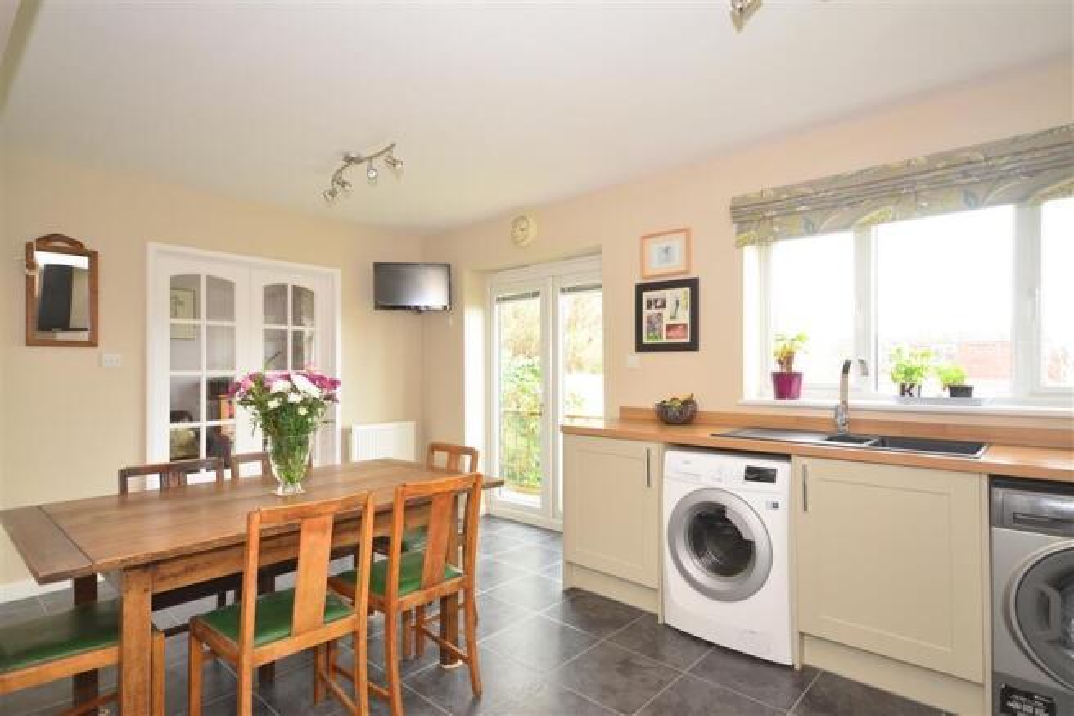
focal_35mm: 20
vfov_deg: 63.2
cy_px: 358
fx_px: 582
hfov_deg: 85.4
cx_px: 537
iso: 400
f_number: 5.6
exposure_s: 1/13
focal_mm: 13
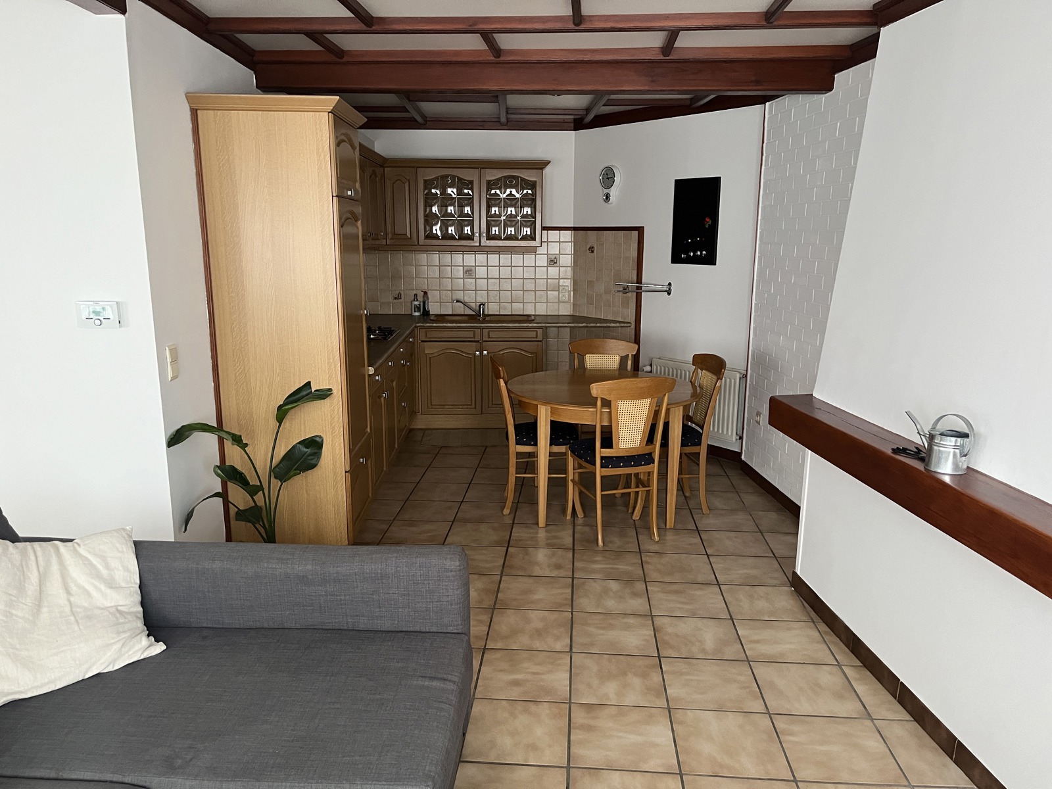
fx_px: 790
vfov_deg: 53.1
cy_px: 394
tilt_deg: -12.9
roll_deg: +0.4
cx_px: 526
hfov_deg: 67.3
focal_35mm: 26
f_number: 1.6
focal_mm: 5.1
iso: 320
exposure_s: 1/60
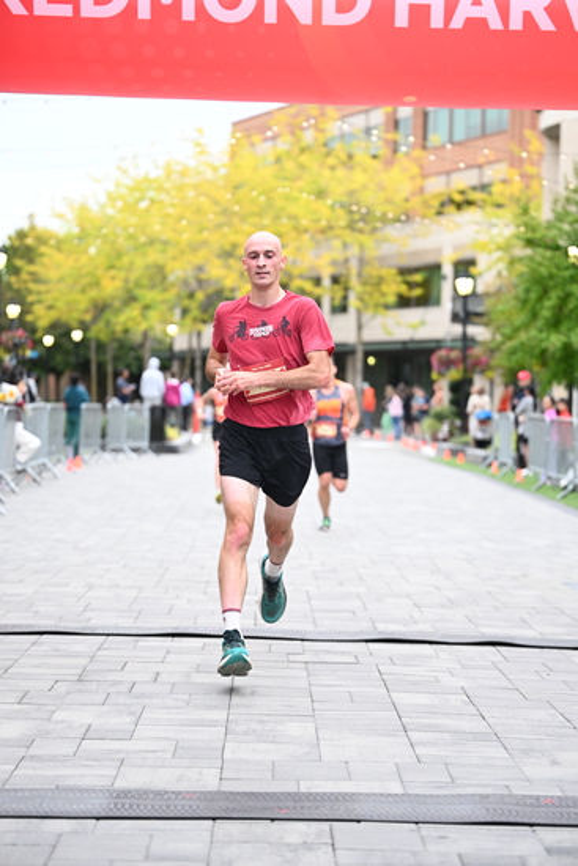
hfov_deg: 16.3
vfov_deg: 24.2
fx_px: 2022
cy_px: 433
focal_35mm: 84
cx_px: 289
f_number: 2.8
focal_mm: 84
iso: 1600
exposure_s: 1/800
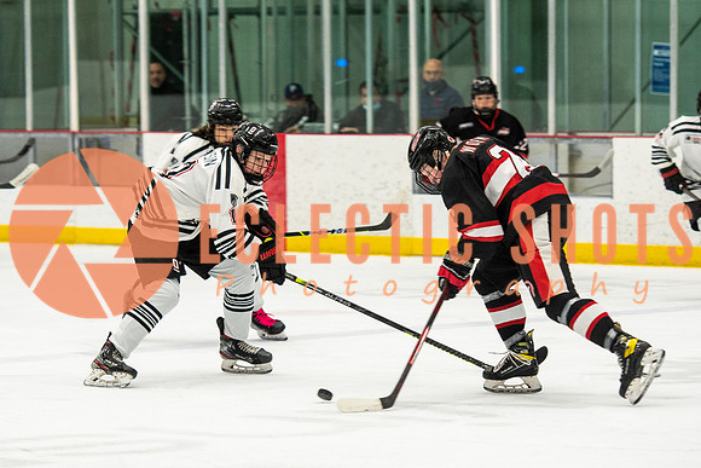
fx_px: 4033
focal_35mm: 207
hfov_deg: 9.9
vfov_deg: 6.6
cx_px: 284
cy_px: 209
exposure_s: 1/400
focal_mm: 116
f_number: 2.8
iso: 1000
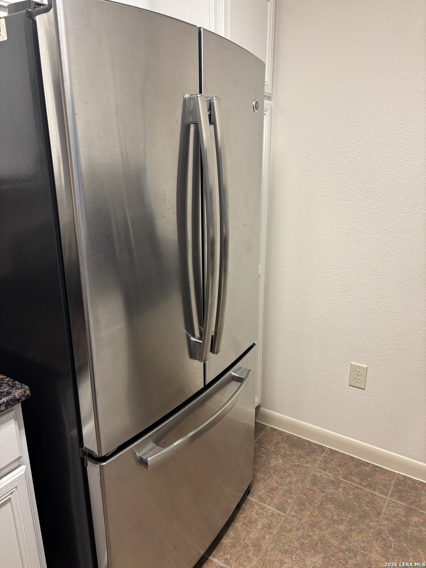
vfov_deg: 67.3
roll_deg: +0.5
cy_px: 284
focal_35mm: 26
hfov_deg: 53.1
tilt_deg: -17.0
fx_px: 427
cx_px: 213
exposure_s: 1/60
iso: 160
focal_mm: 5.96
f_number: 1.6
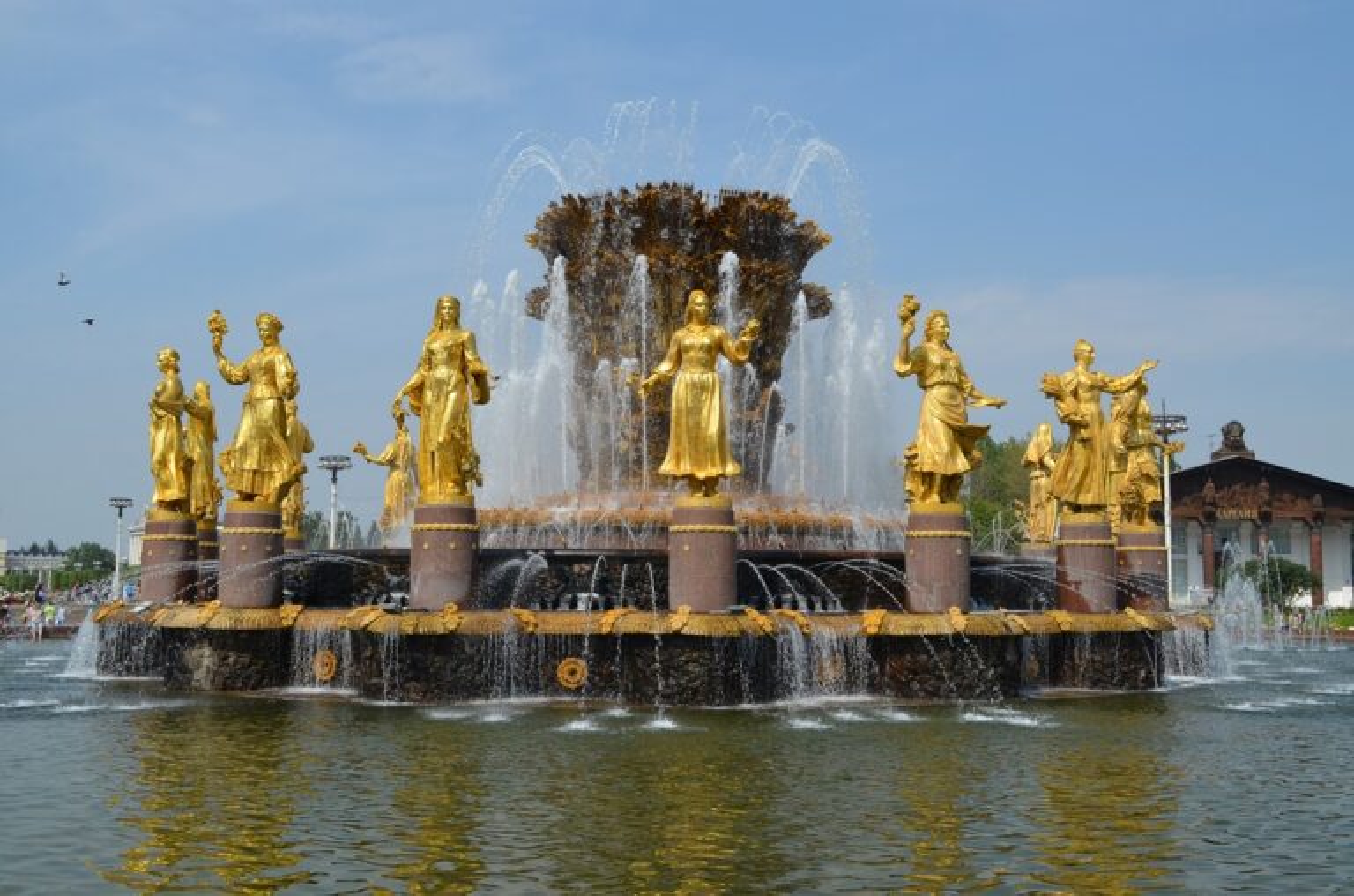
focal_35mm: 36
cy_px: 448
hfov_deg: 53.2
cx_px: 677
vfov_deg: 36.7
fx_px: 1351
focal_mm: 24
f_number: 8
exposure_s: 1/250
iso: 100
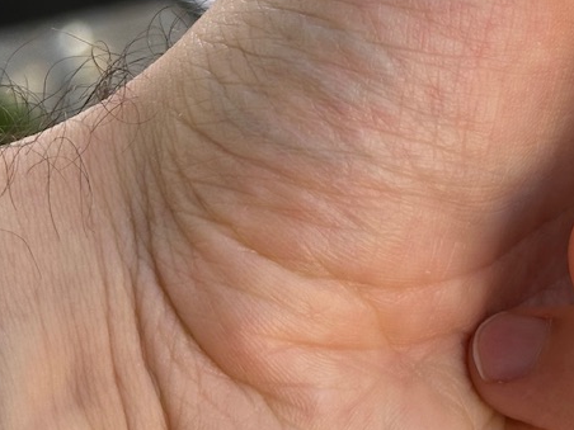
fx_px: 2255
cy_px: -174
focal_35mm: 136
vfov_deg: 10.6
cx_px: 664
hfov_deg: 14.1
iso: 64
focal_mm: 6.86
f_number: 1.78
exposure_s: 1/421
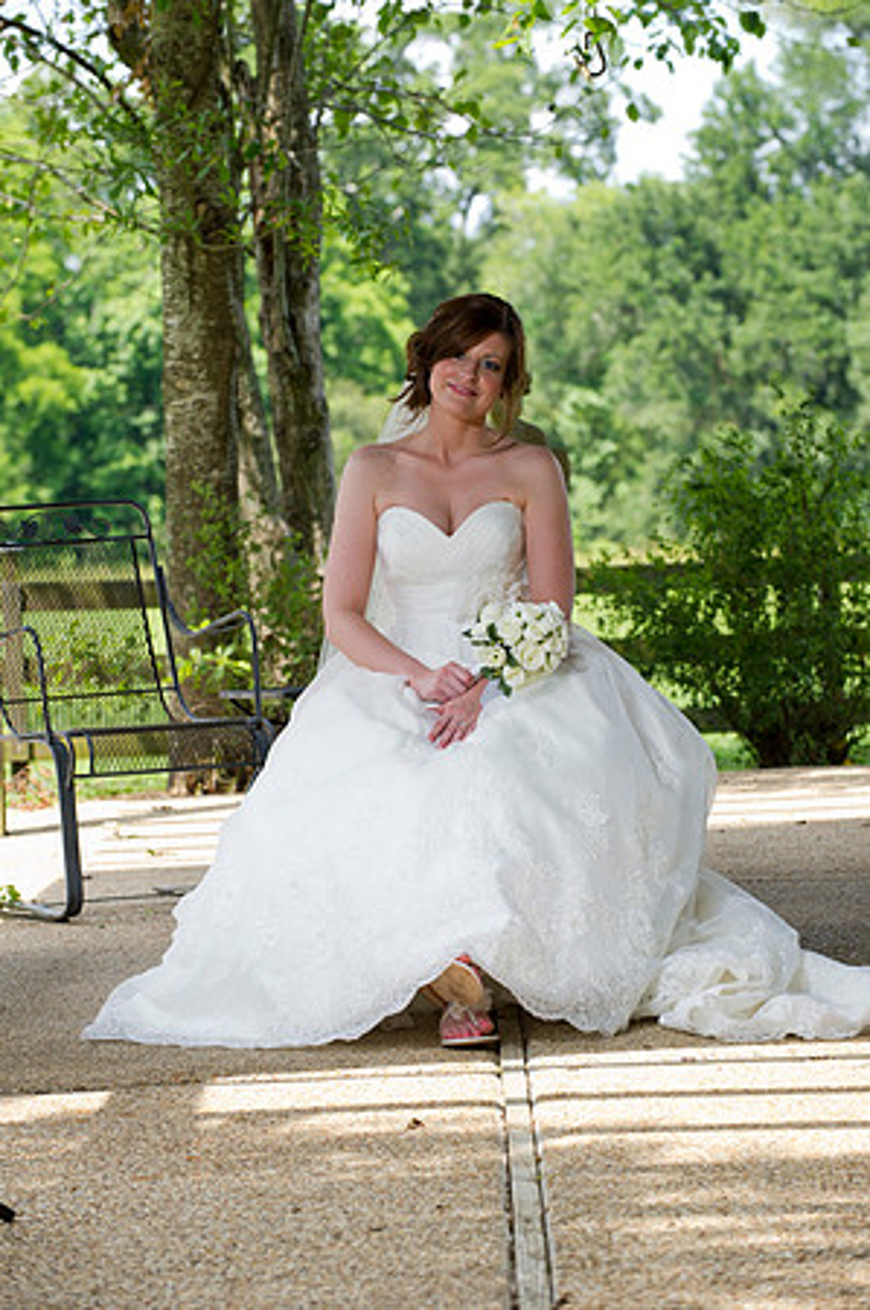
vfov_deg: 15.2
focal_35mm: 135
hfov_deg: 10.1
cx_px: 435
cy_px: 655
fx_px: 4905
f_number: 6.3
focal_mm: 135
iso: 500
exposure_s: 1/200
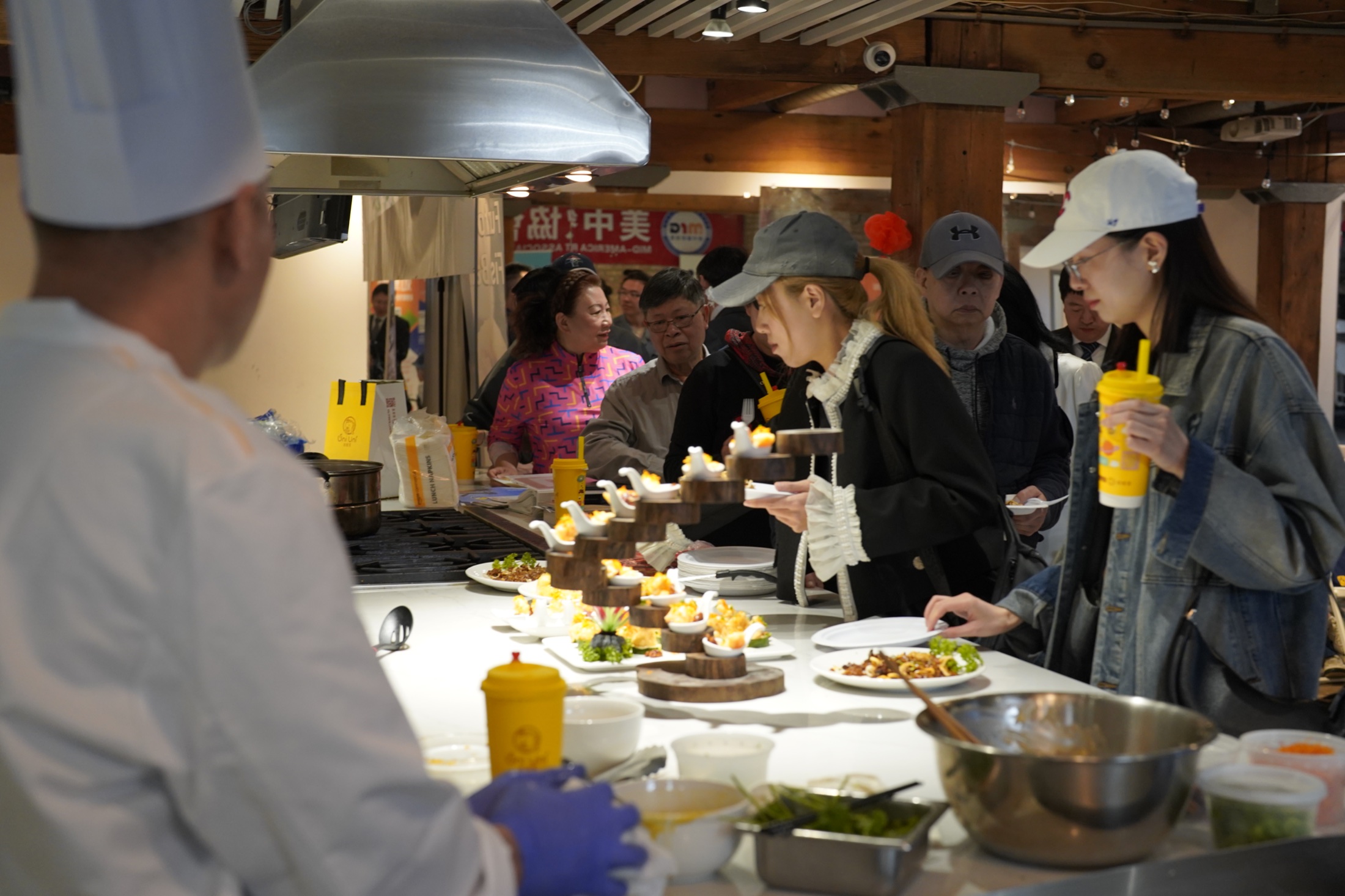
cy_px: 448
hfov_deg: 39.6
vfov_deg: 27.0
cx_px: 672
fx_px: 1868
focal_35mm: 50
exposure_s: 1/160
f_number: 4
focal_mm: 50
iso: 1600
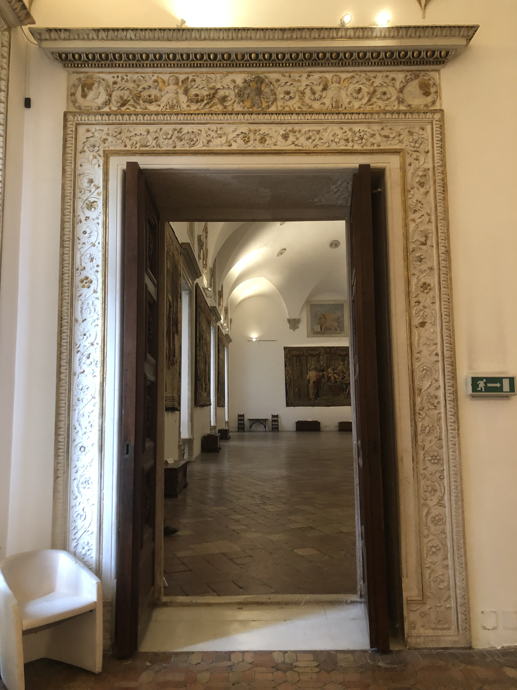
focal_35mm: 28
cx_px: 258
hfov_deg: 49.7
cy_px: 345
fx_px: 558
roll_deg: +0.5
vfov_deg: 63.4
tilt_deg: +5.8
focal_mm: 4
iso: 100
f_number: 1.8
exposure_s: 1/11
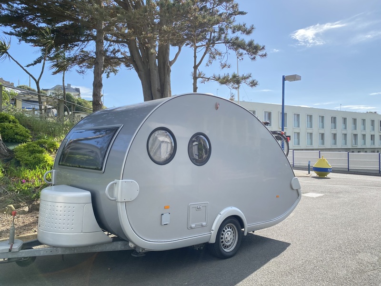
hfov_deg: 67.3
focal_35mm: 26
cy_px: 143
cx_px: 190
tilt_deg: +0.3
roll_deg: -0.6
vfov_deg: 53.1
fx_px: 286
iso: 32
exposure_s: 1/1779
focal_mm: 4.25
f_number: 1.8
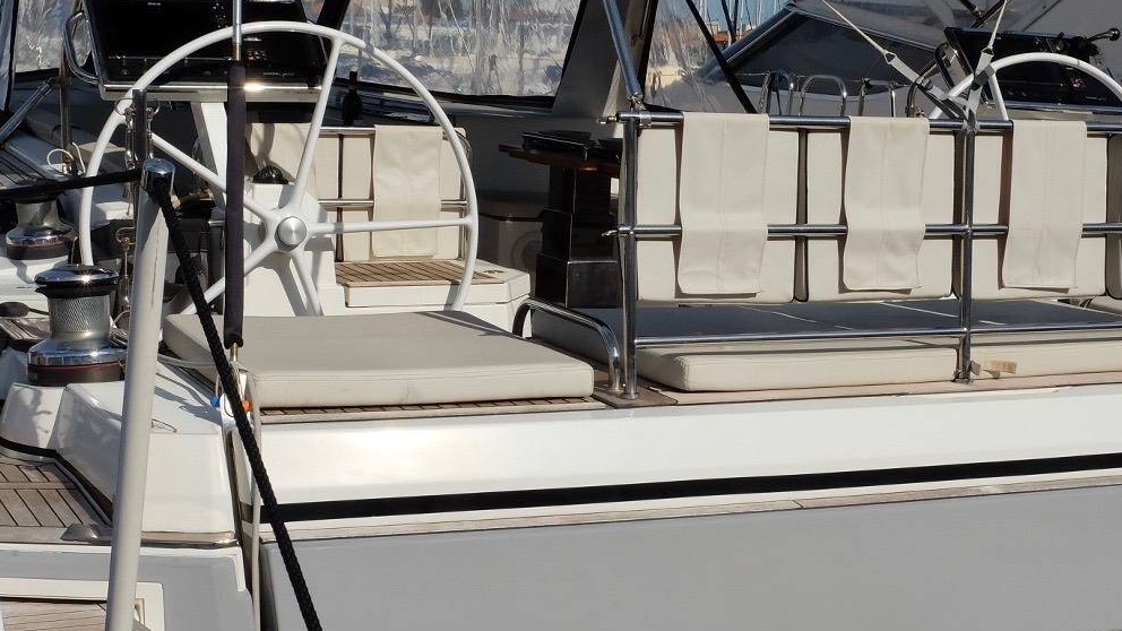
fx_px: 1785
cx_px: 598
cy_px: 430
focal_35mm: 60
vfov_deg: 20.0
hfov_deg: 34.9
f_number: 18
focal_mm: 21.4
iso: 400
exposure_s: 1/350
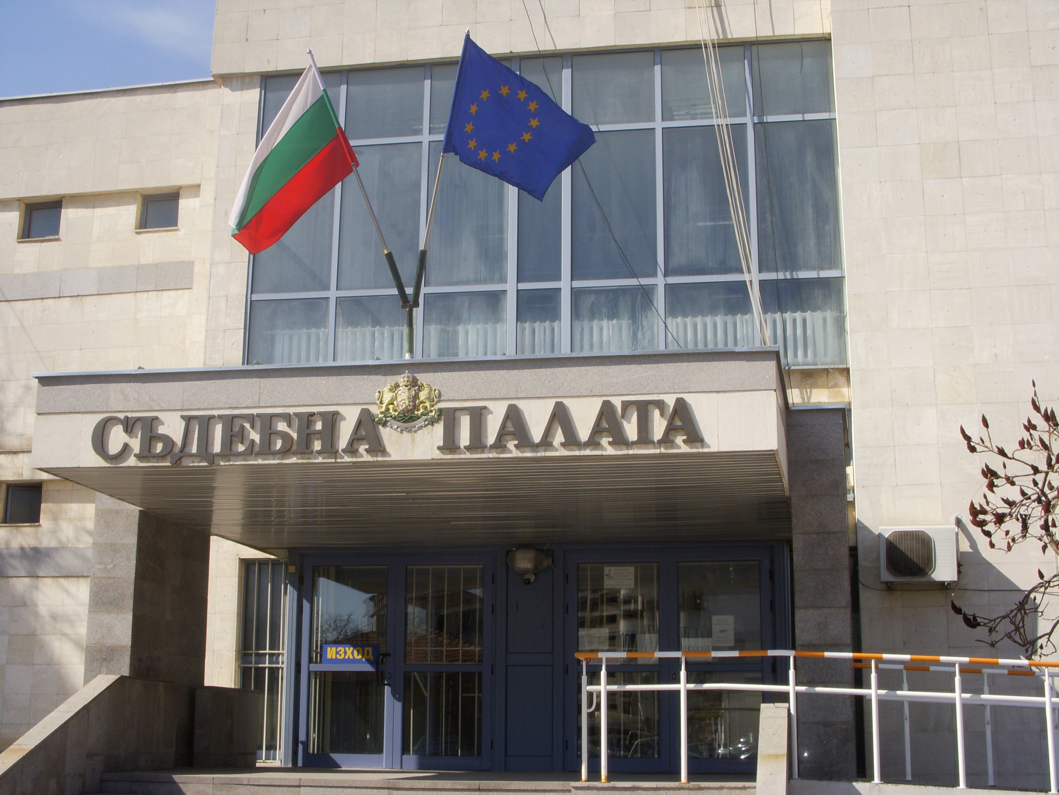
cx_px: 530
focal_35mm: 47
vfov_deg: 30.9
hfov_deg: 40.4
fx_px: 1438
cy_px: 398
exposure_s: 1/250
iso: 100
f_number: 6.9
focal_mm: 7.9
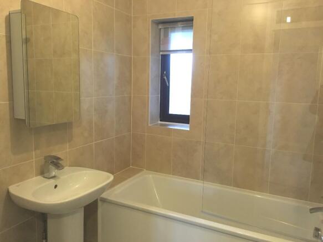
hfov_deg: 61.7
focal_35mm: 29
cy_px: 121
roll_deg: -0.4
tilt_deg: -9.6
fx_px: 271
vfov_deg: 48.2
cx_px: 162
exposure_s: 1/25
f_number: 2.2
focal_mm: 4.15
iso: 200
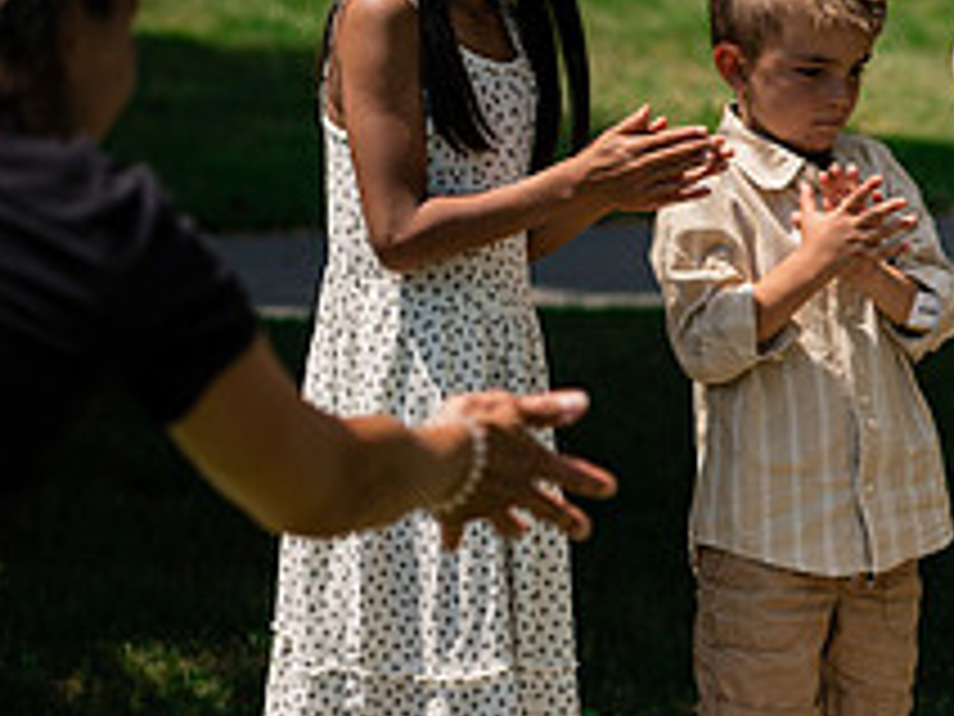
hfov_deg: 8.7
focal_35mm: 224
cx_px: 1170
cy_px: 565
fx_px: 6173
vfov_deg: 6.6
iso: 320
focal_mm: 85
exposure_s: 1/3200
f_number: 3.5
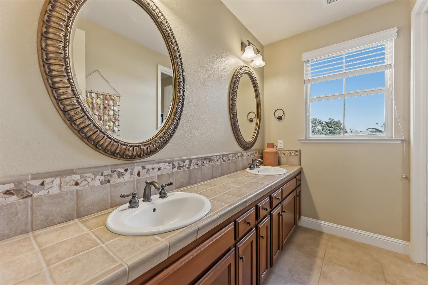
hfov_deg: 104.3
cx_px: 214
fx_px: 166
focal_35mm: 14
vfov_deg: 81.2
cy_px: 142
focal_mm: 14
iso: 1250
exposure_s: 1/160
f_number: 4
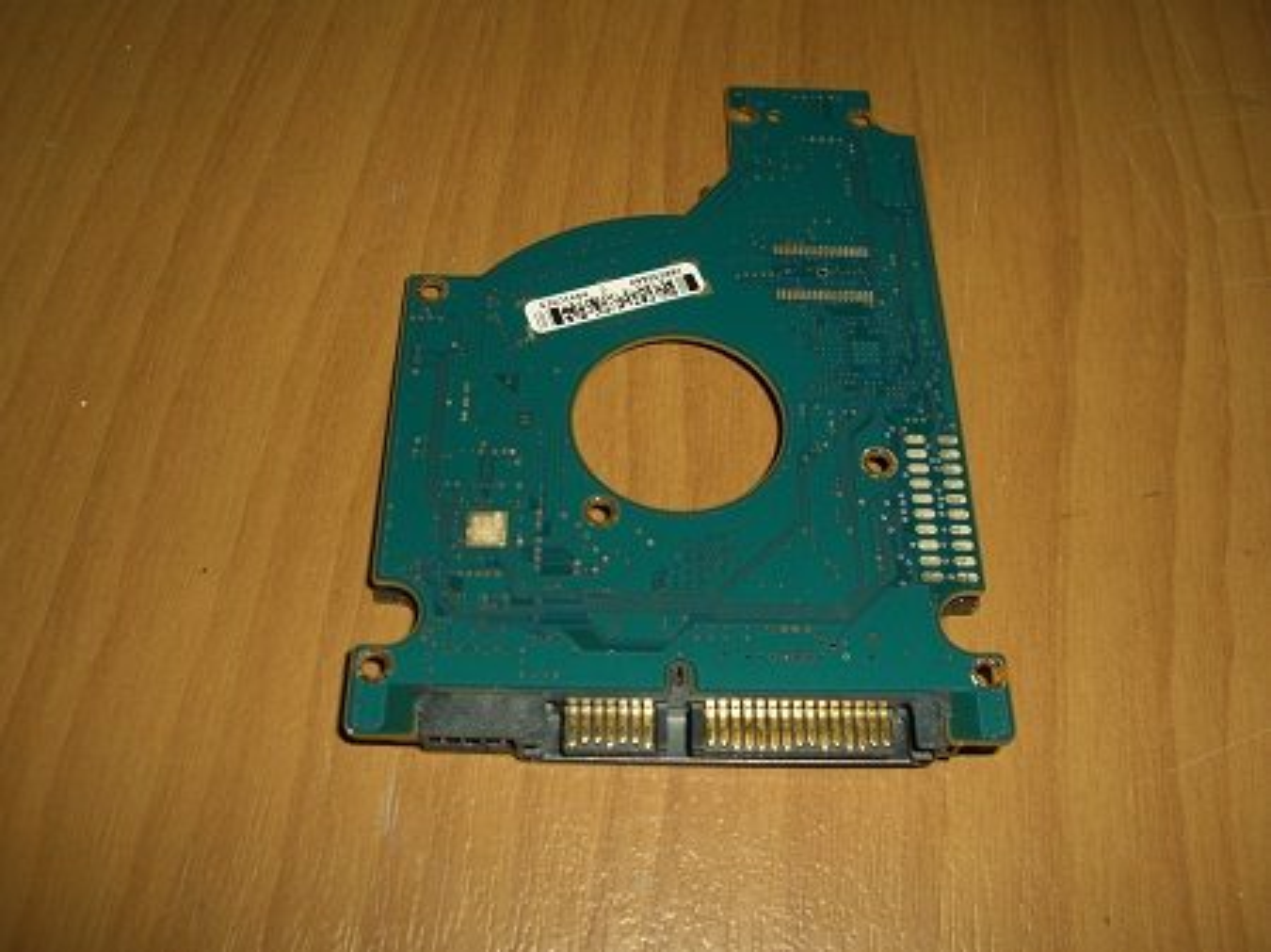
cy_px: 476
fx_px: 1395
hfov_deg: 49.0
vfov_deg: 37.7
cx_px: 636
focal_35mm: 38
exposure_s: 1/30
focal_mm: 7.9
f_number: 5.6
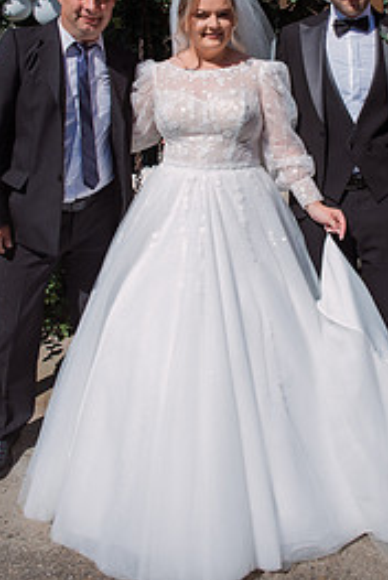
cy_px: 123
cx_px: 269
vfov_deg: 45.2
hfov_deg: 32.3
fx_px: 661
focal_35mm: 41
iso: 250
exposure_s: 1/1600
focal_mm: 24
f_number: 5.6
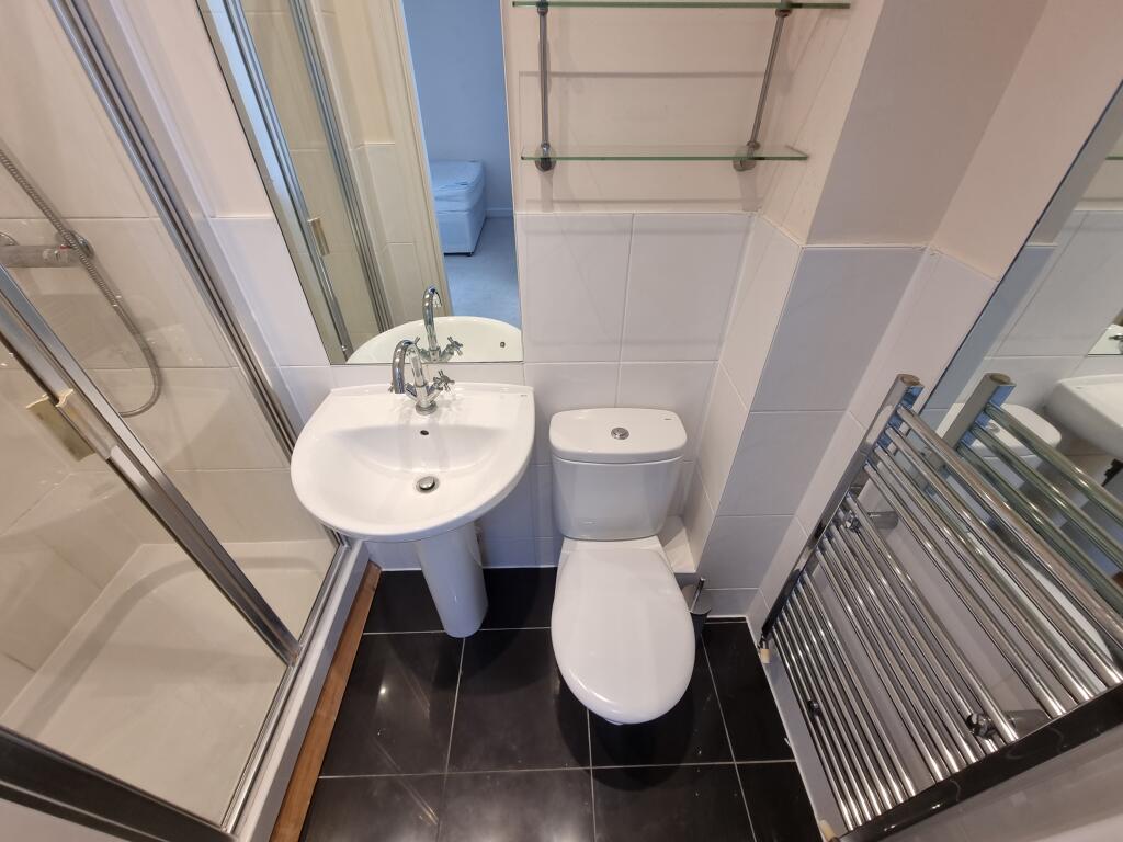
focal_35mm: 13
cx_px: 562
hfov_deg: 106.2
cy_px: 421
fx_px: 422
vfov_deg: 89.9
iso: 100
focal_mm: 2.2
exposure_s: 1/50
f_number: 2.2
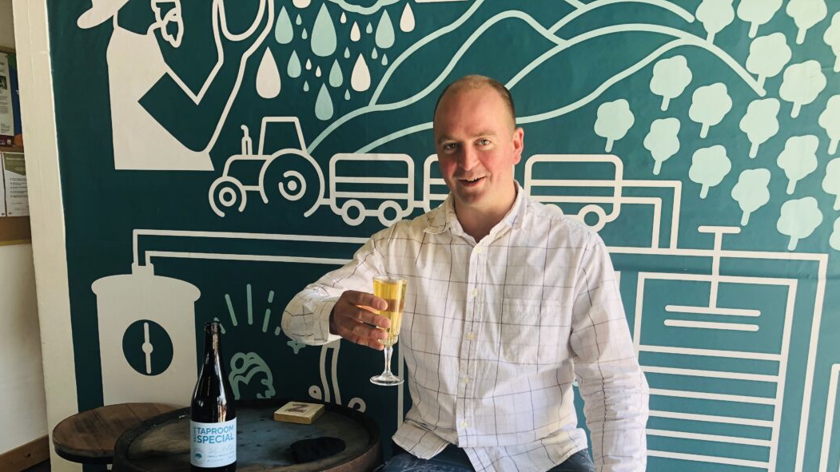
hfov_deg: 62.6
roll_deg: -0.9
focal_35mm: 31
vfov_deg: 37.3
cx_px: 418
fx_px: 690
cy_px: 319
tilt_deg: -10.3
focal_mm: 3.99
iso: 64
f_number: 1.8
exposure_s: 1/120
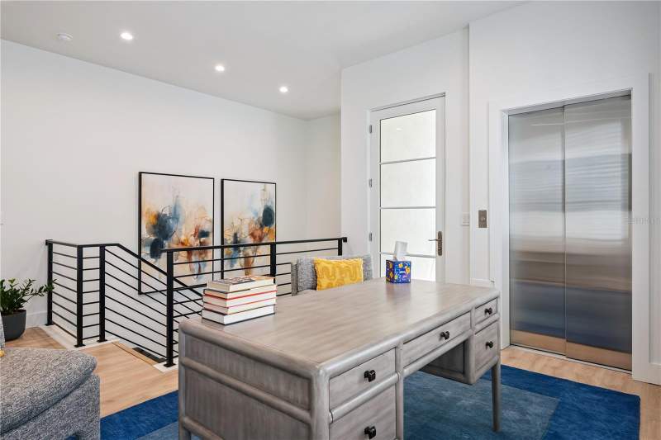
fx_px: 376
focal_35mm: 20
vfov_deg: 60.7
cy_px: 220
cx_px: 330
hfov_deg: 82.6
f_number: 9
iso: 200
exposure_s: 1/8
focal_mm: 20.5
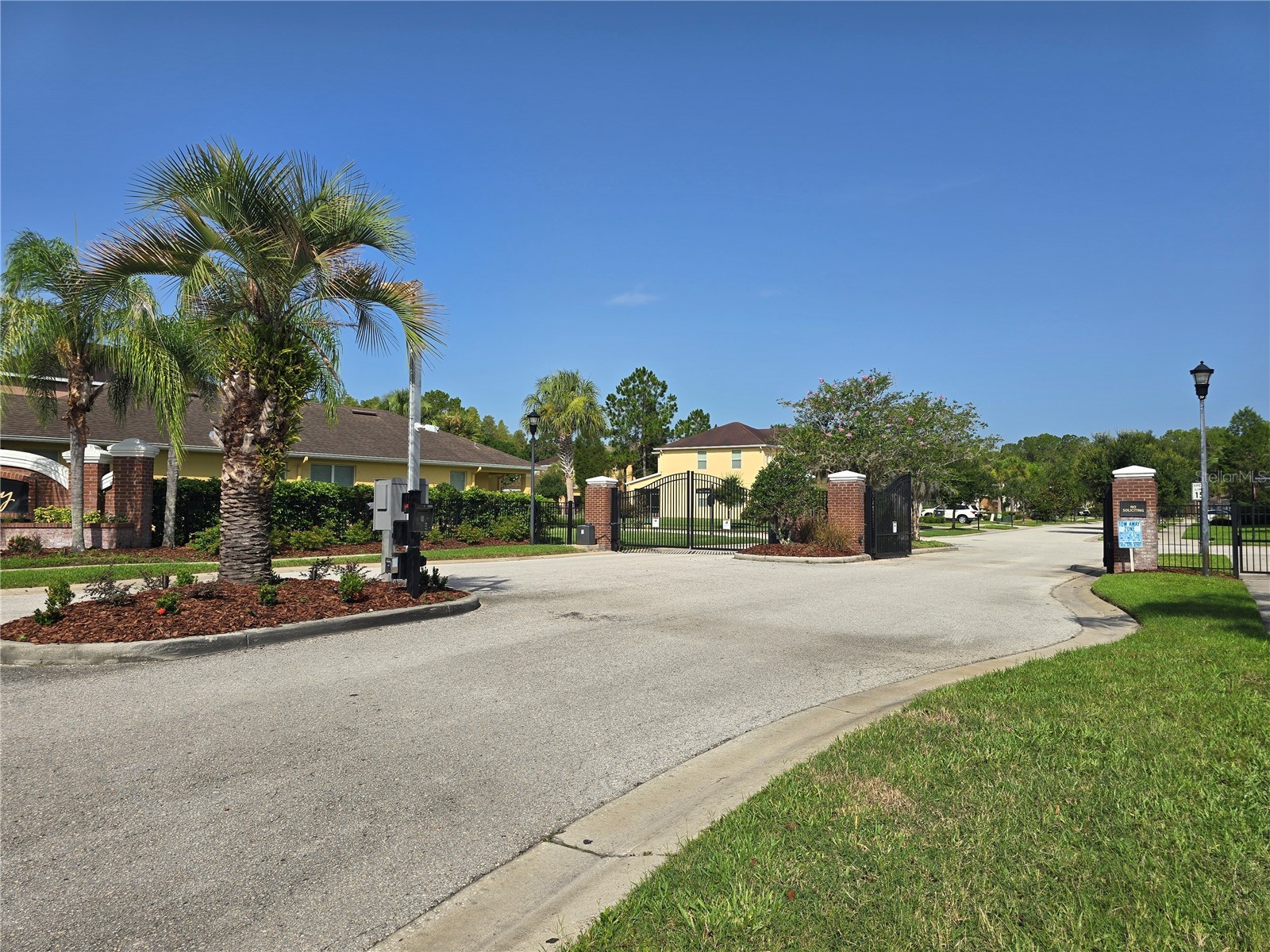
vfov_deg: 58.9
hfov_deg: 73.9
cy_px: 476
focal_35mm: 23
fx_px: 844
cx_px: 635
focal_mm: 6.3
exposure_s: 1/1151
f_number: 1.7
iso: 12
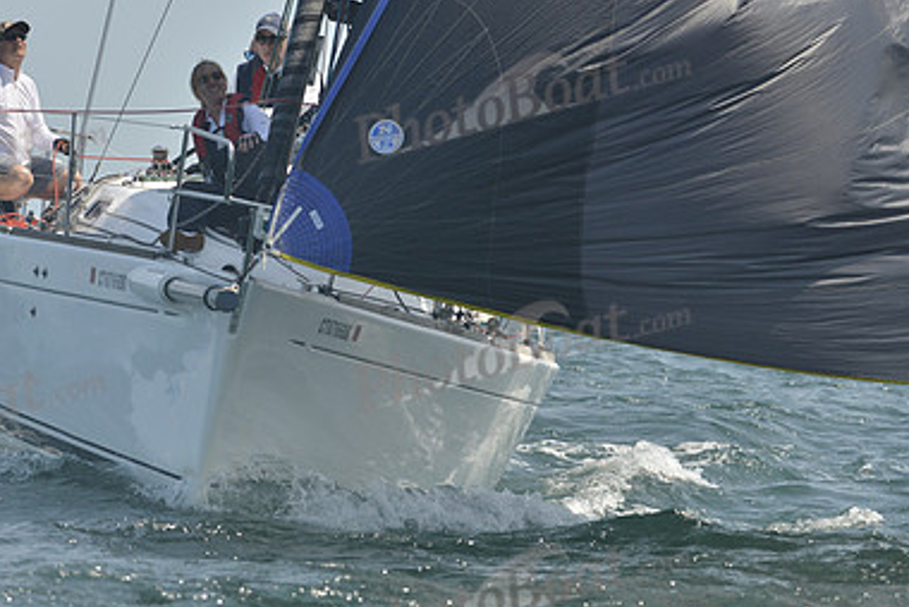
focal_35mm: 305
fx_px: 7707
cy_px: 259
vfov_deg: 4.5
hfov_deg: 6.7
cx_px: 232
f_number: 7.1
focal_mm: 200
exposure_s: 1/1000
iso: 280
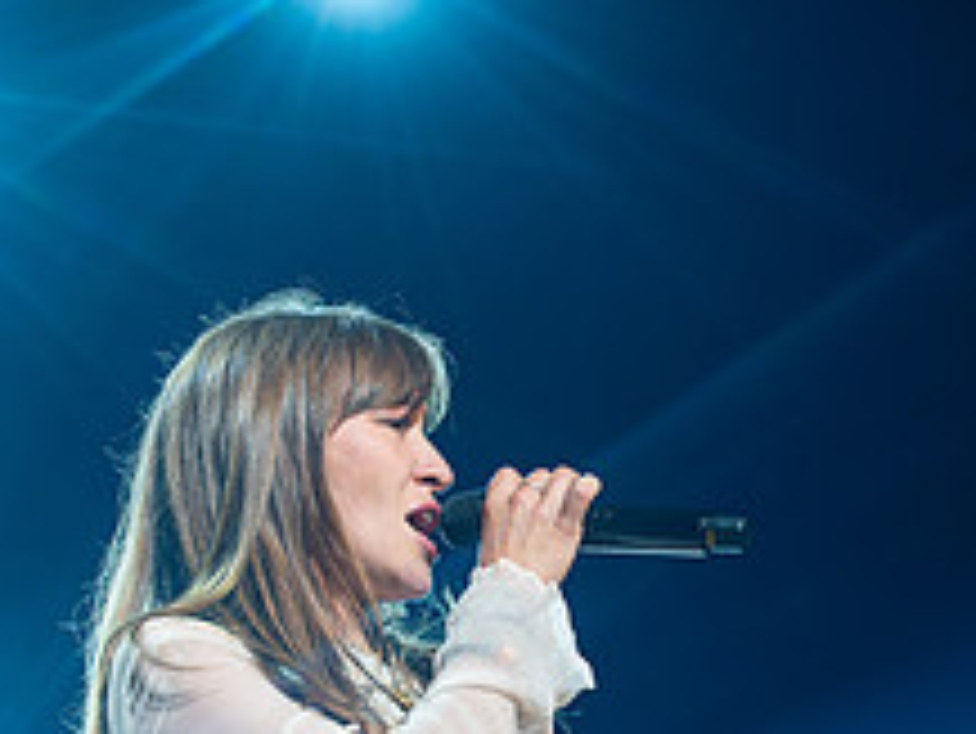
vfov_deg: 7.1
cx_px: 818
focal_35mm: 208
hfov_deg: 9.5
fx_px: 5868
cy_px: 881
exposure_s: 1/250
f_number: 2.8
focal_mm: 70
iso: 400
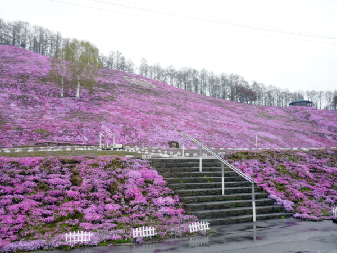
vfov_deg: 42.9
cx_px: 168
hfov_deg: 55.4
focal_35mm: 33
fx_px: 321
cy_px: 126
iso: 100
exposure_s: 1/200
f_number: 2.8
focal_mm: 5.5
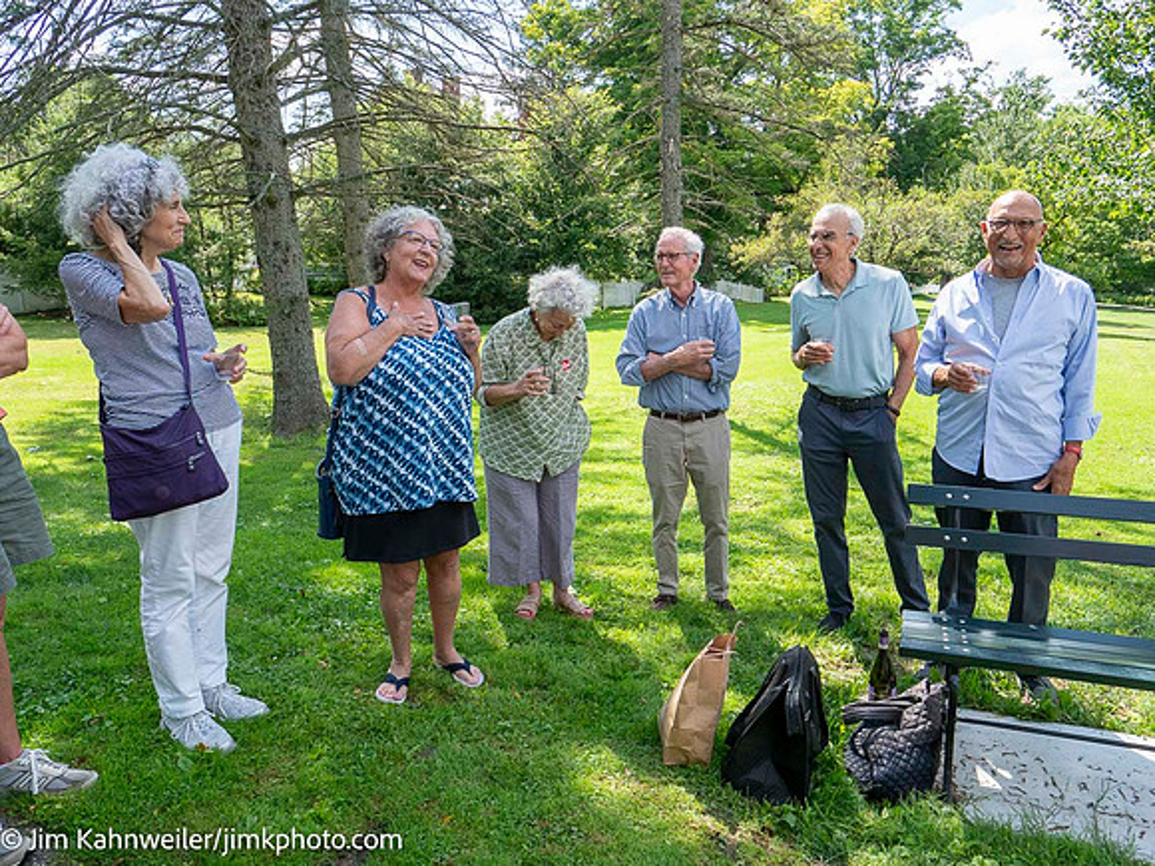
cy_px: 433
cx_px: 578
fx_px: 801
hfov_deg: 71.6
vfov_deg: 56.8
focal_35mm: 24
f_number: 6.3
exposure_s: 1/320
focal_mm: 12
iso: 400
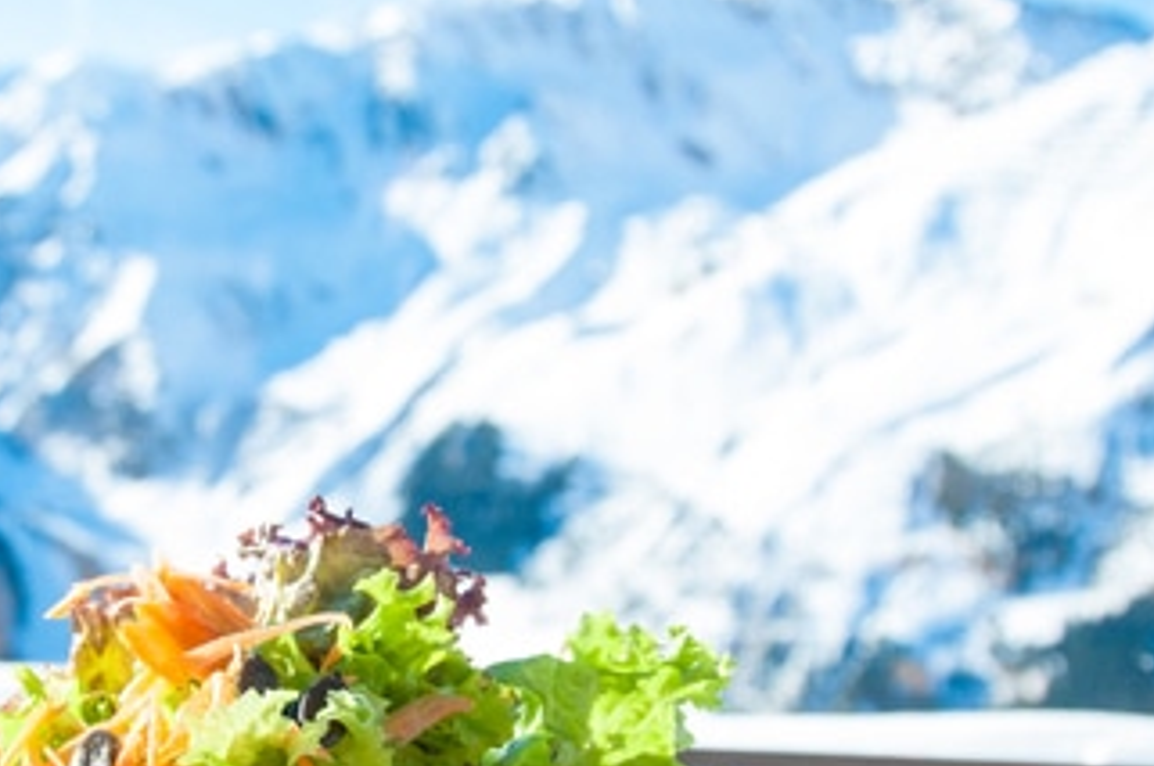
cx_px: 329
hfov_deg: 28.1
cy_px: 608
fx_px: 2277
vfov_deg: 18.9
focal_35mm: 71
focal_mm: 21
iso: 640
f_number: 6.3
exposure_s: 1/1600
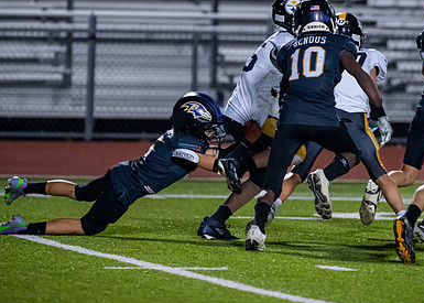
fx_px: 6406
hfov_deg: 3.8
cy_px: 58
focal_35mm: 532
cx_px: 236
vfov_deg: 2.7
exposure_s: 1/1000
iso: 2500
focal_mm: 200
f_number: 2.8
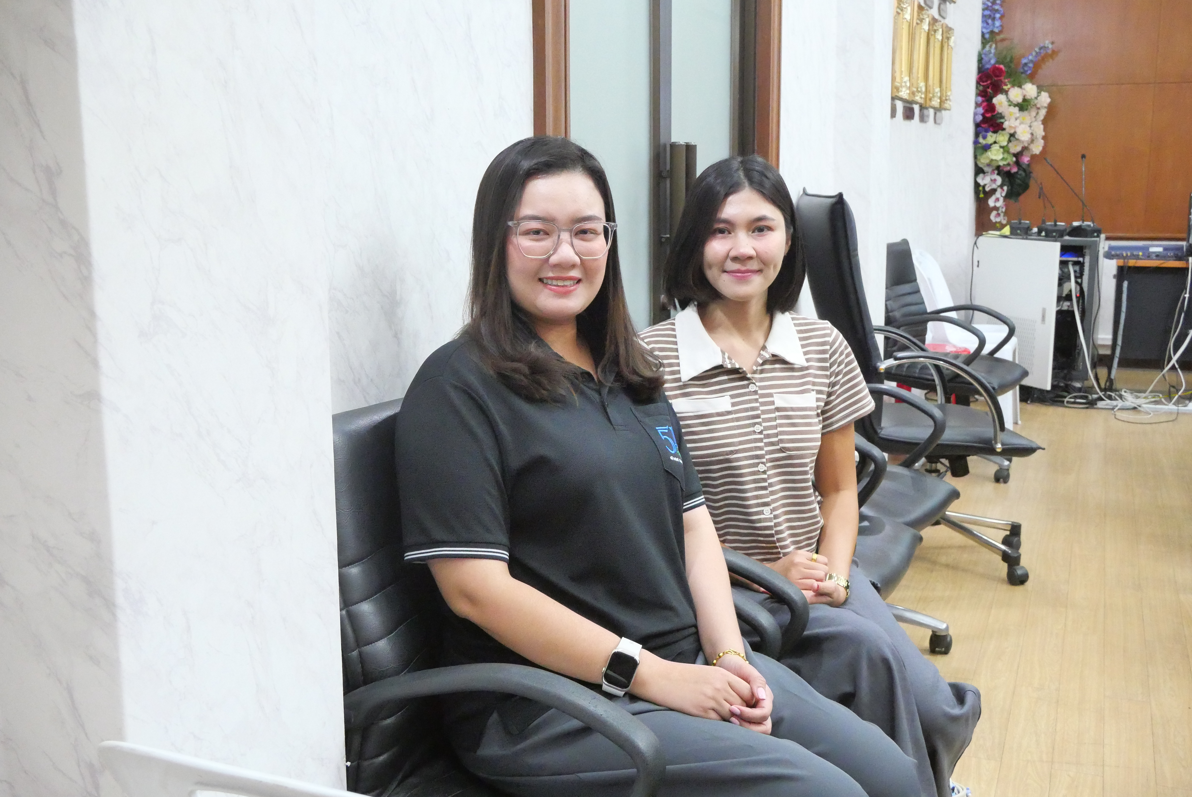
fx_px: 1226
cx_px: 596
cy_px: 398
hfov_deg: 51.9
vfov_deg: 36.0
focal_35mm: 37
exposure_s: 1/60
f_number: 5.6
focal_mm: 18
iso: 6400
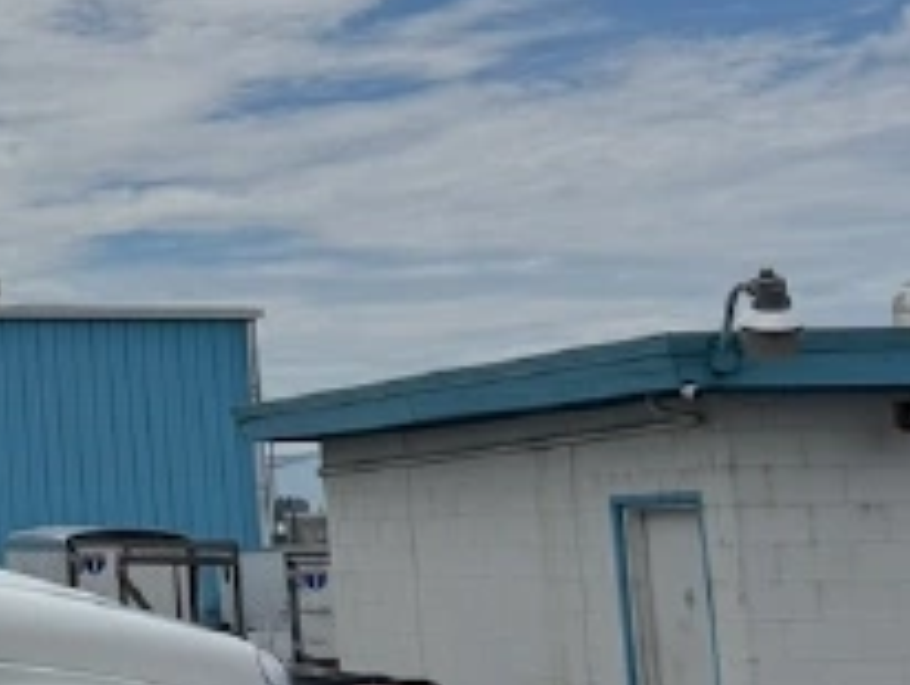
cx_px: -565
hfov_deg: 18.1
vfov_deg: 15.7
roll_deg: +0.5
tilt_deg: +10.6
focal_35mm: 93
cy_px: 80
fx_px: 2448
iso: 64
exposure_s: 1/12346
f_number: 1.78
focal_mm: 6.76
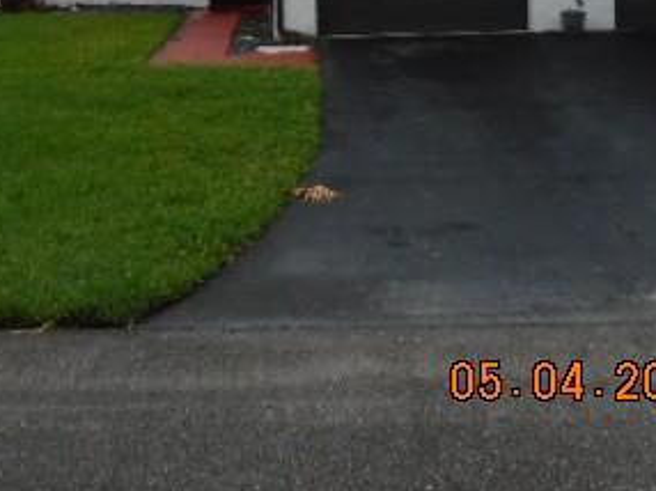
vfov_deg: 24.3
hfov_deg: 34.2
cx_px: 241
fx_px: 1060
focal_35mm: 56
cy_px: -50
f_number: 3.7
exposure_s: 1/640
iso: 80
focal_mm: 4.5
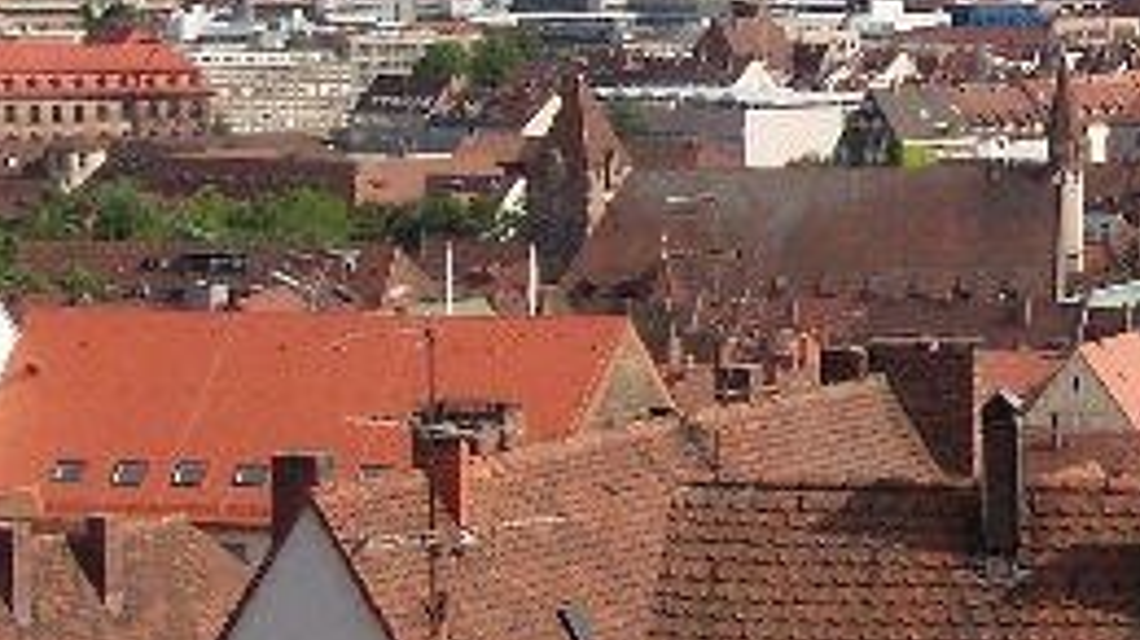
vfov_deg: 7.0
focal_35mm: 171
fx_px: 5167
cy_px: -96
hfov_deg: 12.1
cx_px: 1609
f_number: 5.6
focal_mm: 10.7
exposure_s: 1/700
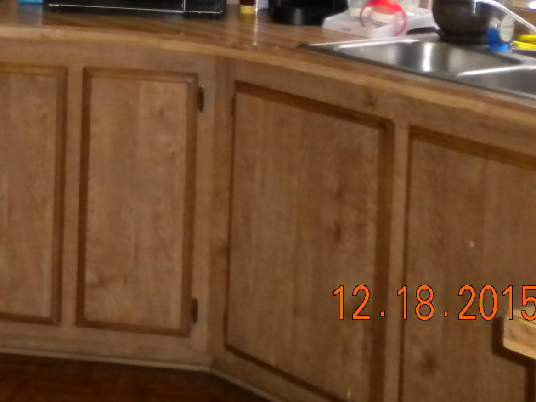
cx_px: 65
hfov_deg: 21.3
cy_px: -106
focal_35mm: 90
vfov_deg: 15.7
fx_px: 1393
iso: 400
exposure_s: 1/30
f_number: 3.1
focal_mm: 6.3
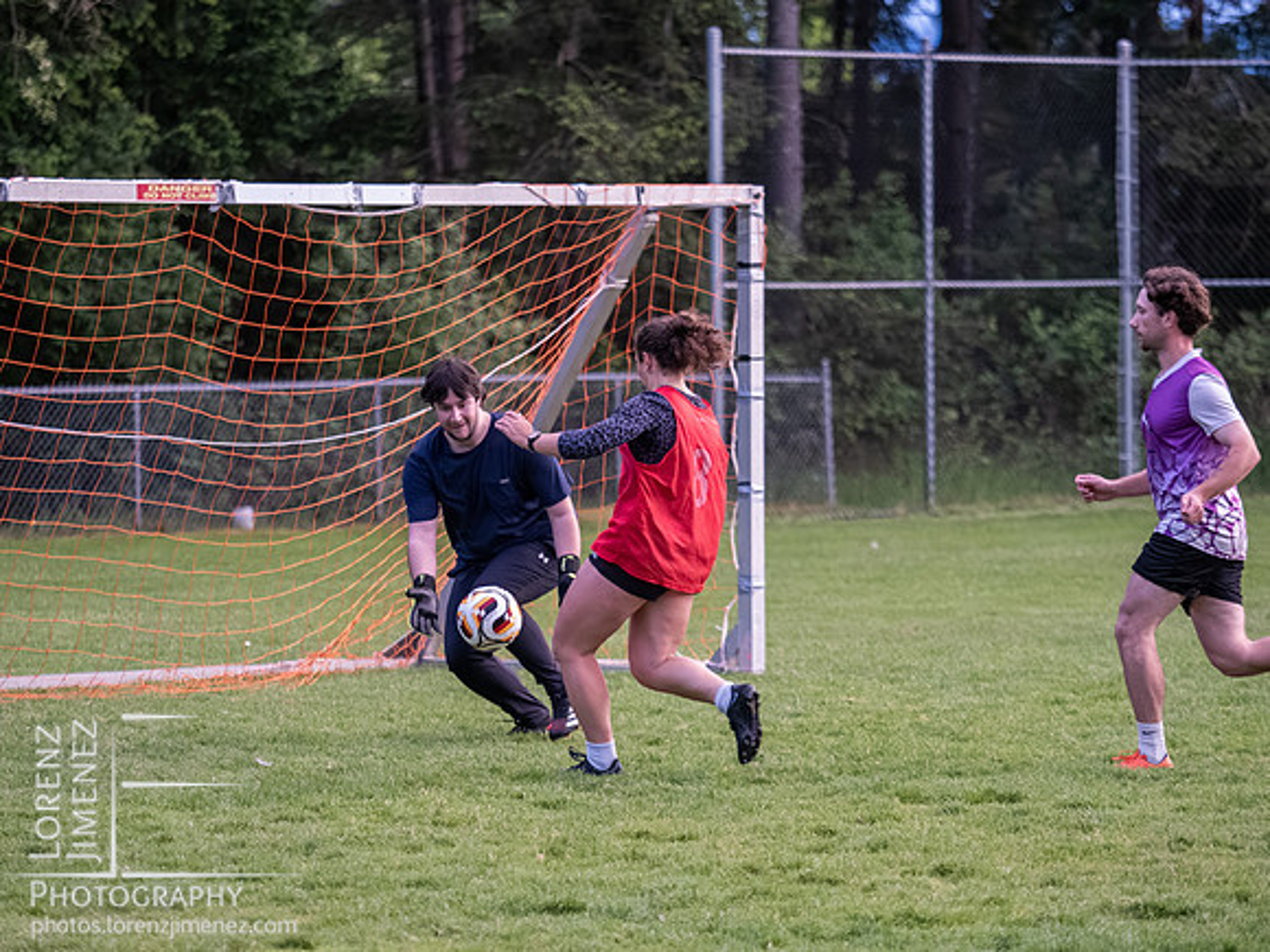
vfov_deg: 7.0
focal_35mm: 212
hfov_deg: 9.3
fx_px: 7778
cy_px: 476
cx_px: 635
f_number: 2.8
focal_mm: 106
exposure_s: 1/1000
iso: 3200
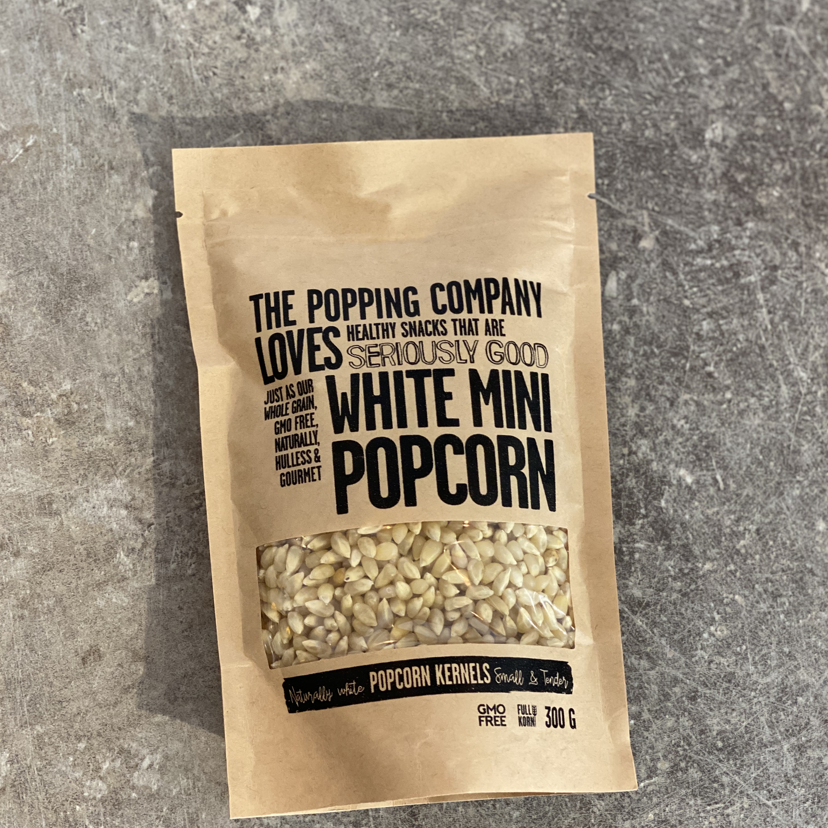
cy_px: 423
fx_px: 1678
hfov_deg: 27.7
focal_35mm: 62
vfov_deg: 27.7
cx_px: 411
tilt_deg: -79.9
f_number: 2
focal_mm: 6
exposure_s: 1/33
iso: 125
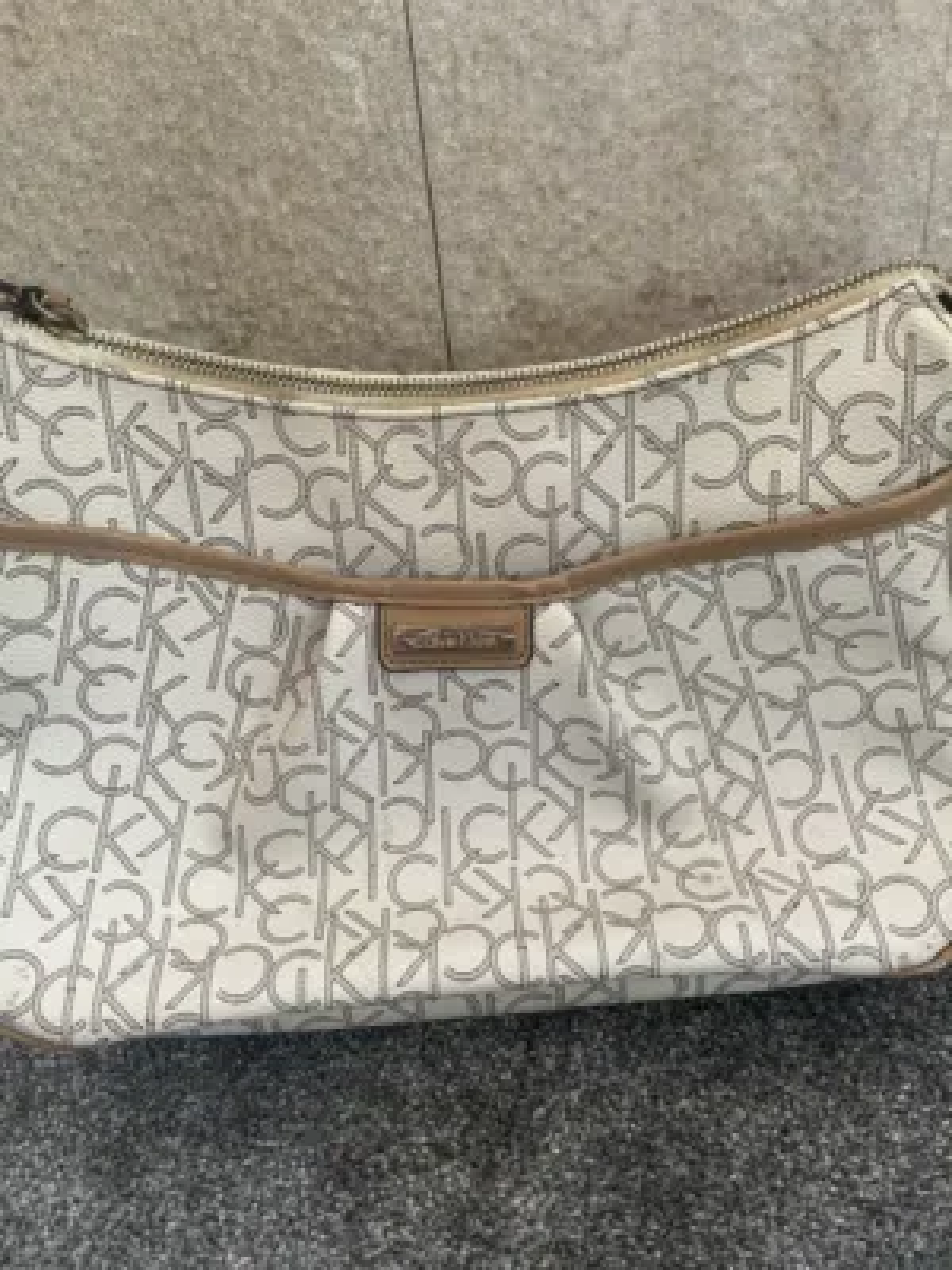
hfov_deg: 53.1
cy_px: 635
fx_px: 953
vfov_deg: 67.3
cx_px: 476
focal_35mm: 26
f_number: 1.6
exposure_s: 1/60
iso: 250
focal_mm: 4.2
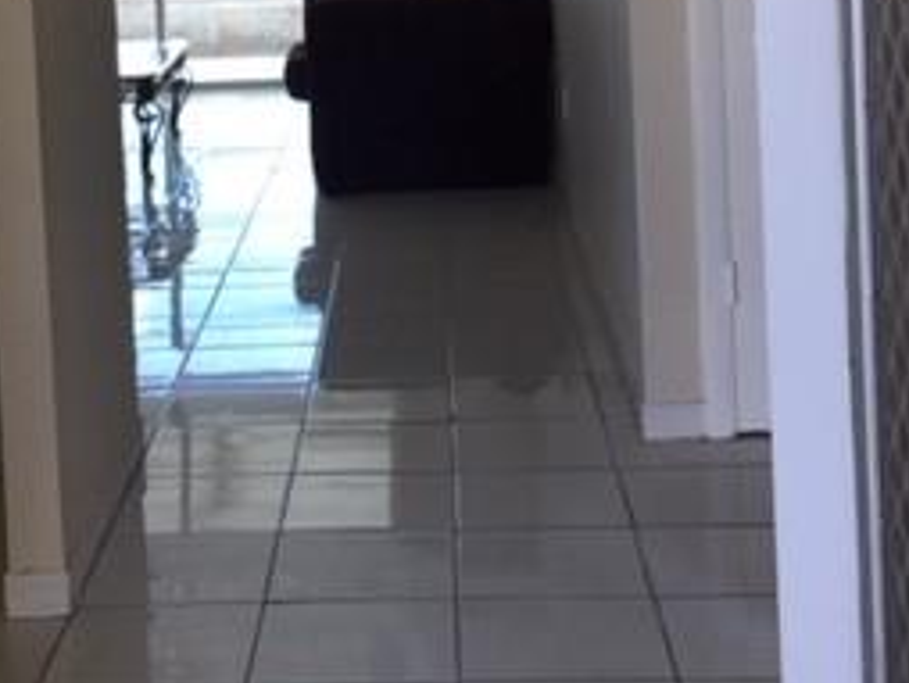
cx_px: 319
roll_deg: -0.1
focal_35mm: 73
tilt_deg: -5.2
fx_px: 1919
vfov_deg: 19.6
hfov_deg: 26.5
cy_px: 4
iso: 32
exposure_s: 1/153
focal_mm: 4.15
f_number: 2.2
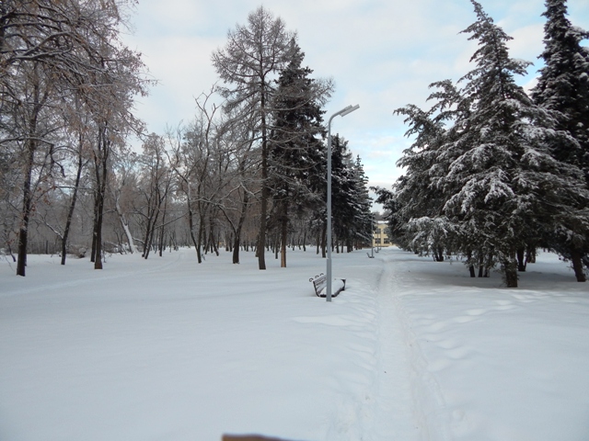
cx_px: 294
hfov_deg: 73.9
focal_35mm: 23
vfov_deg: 58.9
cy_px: 220
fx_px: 391
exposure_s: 1/320
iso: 125
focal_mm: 4
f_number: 3
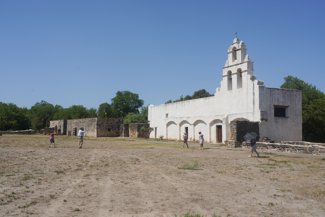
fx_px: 334
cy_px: 108
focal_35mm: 37
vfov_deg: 36.0
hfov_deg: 51.9
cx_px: 162
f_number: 20
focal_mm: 37
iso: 100
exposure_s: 1/100
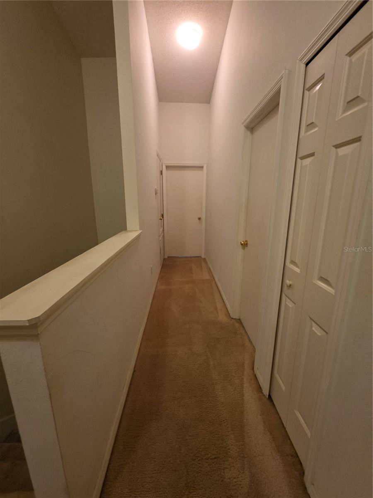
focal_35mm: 13
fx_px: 187
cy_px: 249
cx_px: 186
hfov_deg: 89.9
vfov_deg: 106.2
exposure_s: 1/60
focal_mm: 2.2
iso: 800
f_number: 1.9
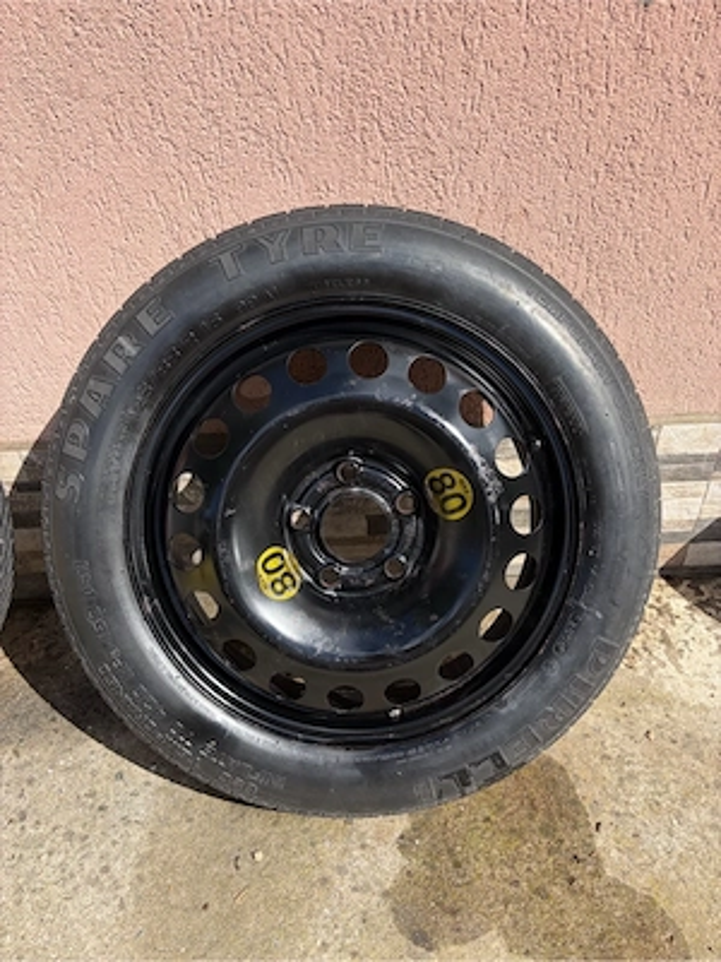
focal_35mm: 26
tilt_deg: -37.0
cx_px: 360
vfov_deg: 67.3
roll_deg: +2.2
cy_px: 481
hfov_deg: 53.1
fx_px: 722
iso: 50
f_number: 1.6
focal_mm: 5.96
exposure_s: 1/2538
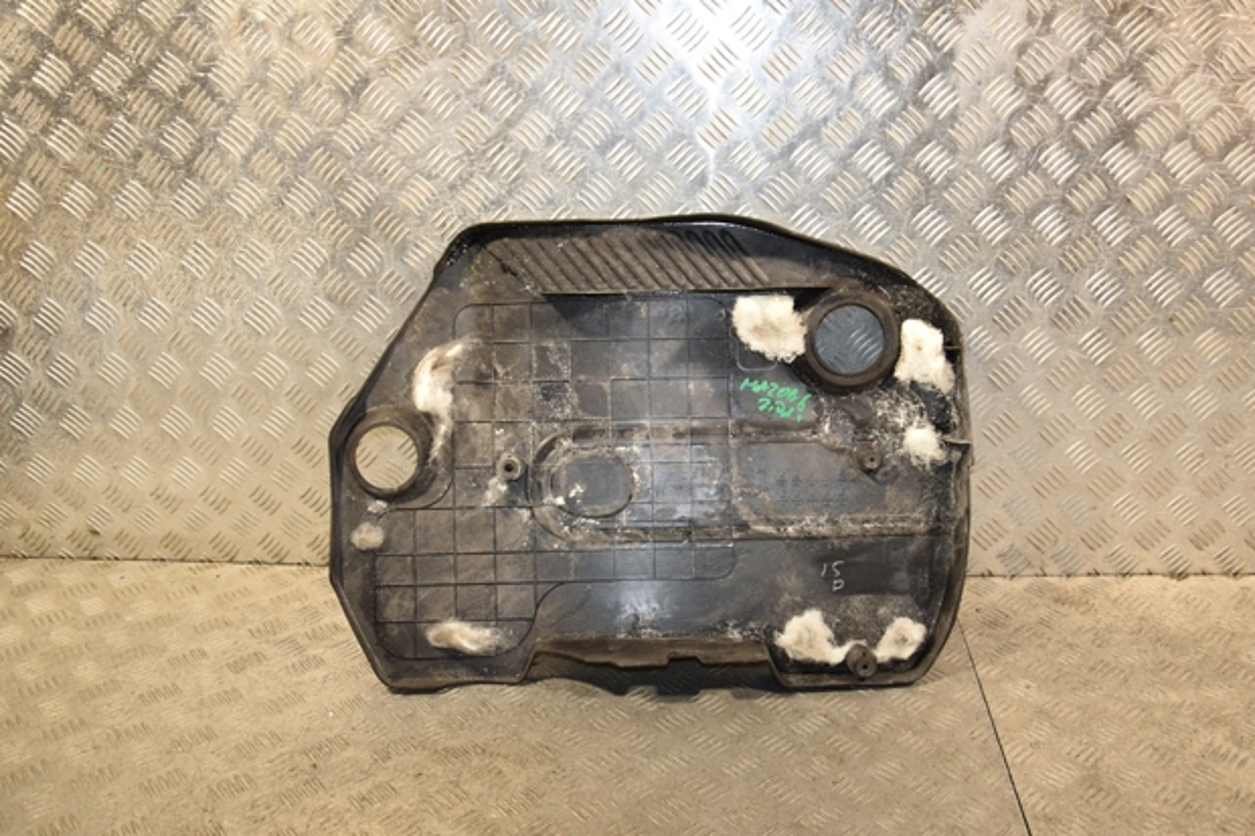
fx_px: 1133
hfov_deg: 57.9
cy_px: 419
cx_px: 646
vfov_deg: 40.5
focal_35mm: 33
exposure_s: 1/200
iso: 800
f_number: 5
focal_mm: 21
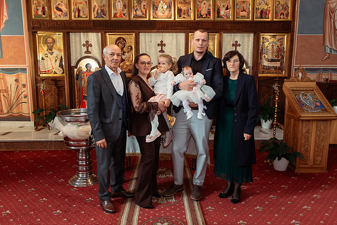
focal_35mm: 28
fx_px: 258
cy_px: 98
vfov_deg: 46.9
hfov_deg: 66.3
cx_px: 168
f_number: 3.5
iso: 3200
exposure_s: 1/250
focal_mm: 24
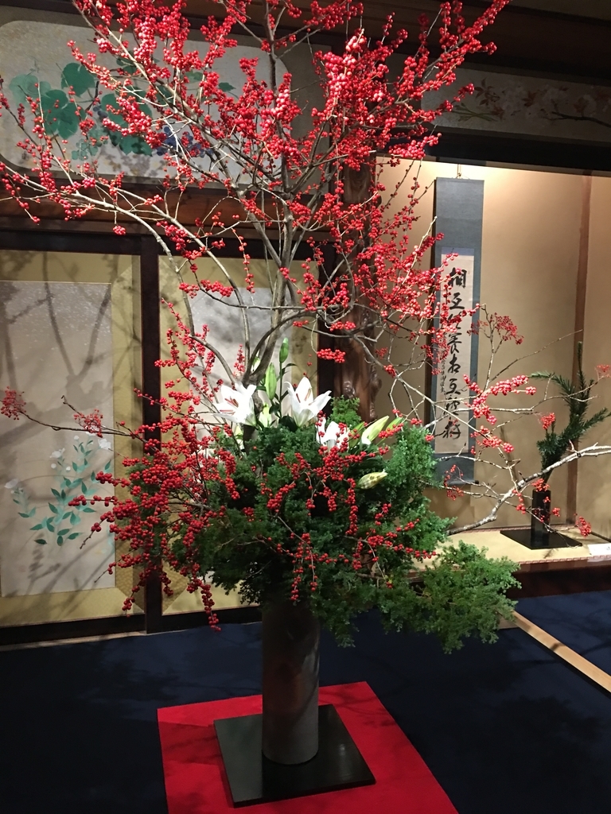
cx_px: 306
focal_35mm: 29
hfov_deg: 48.2
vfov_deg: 61.7
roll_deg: -0.9
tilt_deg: -4.0
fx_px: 682
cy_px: 407
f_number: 2.2
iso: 64
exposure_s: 1/4
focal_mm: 4.15
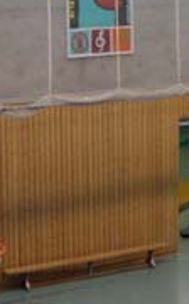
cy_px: -1
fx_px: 926
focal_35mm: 112
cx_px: 118
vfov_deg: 18.2
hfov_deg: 11.6
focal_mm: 6.2
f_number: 2.7
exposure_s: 1/60
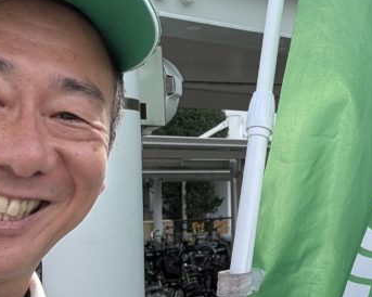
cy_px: 160
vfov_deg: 22.8
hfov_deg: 27.3
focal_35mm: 67
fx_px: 737
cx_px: 334
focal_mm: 2.69
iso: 32
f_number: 1.9
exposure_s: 1/443
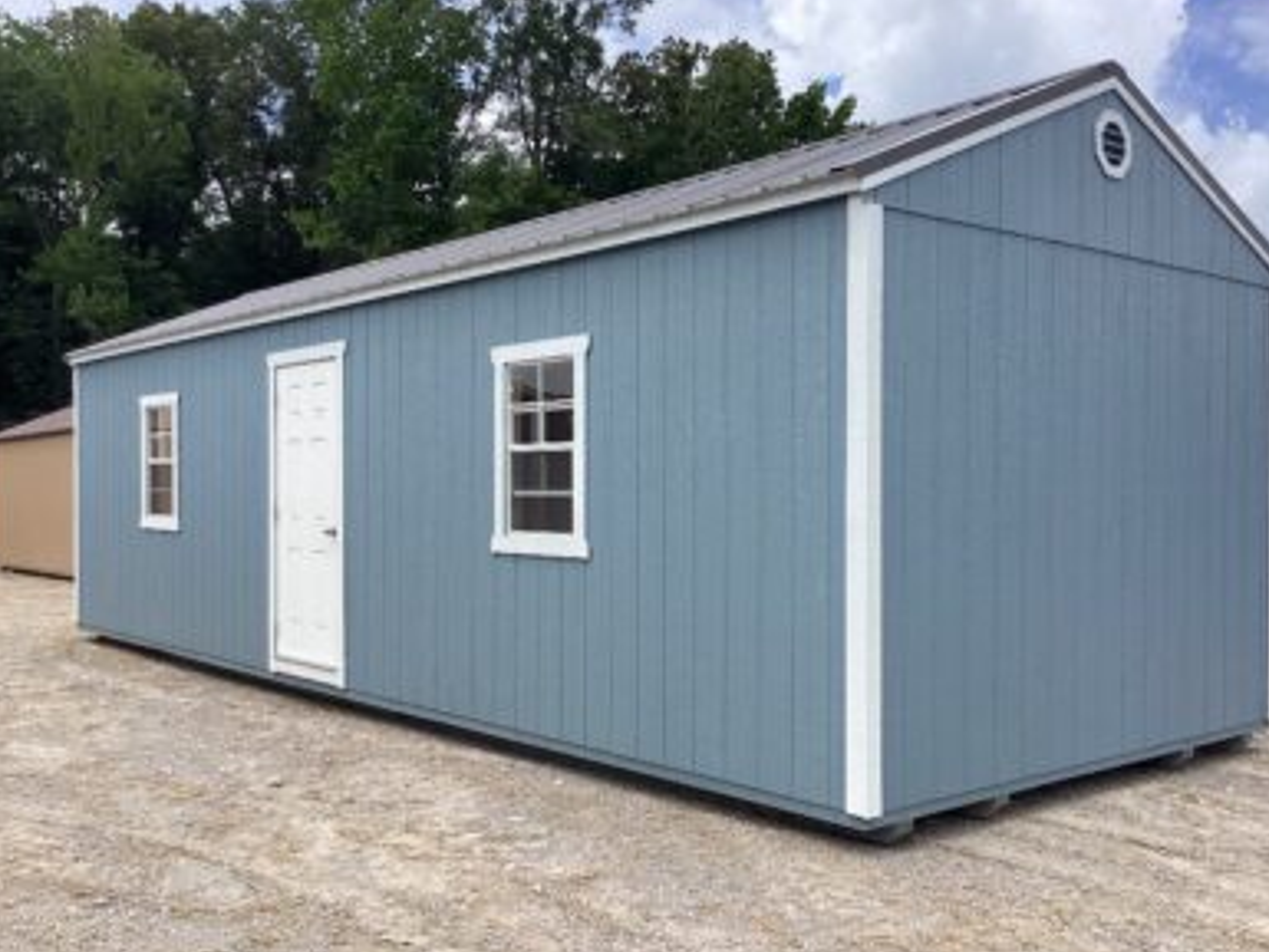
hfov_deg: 52.6
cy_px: 504
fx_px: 1283
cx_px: 677
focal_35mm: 35
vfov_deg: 40.7
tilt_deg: -2.1
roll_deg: -0.4
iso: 25
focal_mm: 3.3
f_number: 2.4
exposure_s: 1/1631
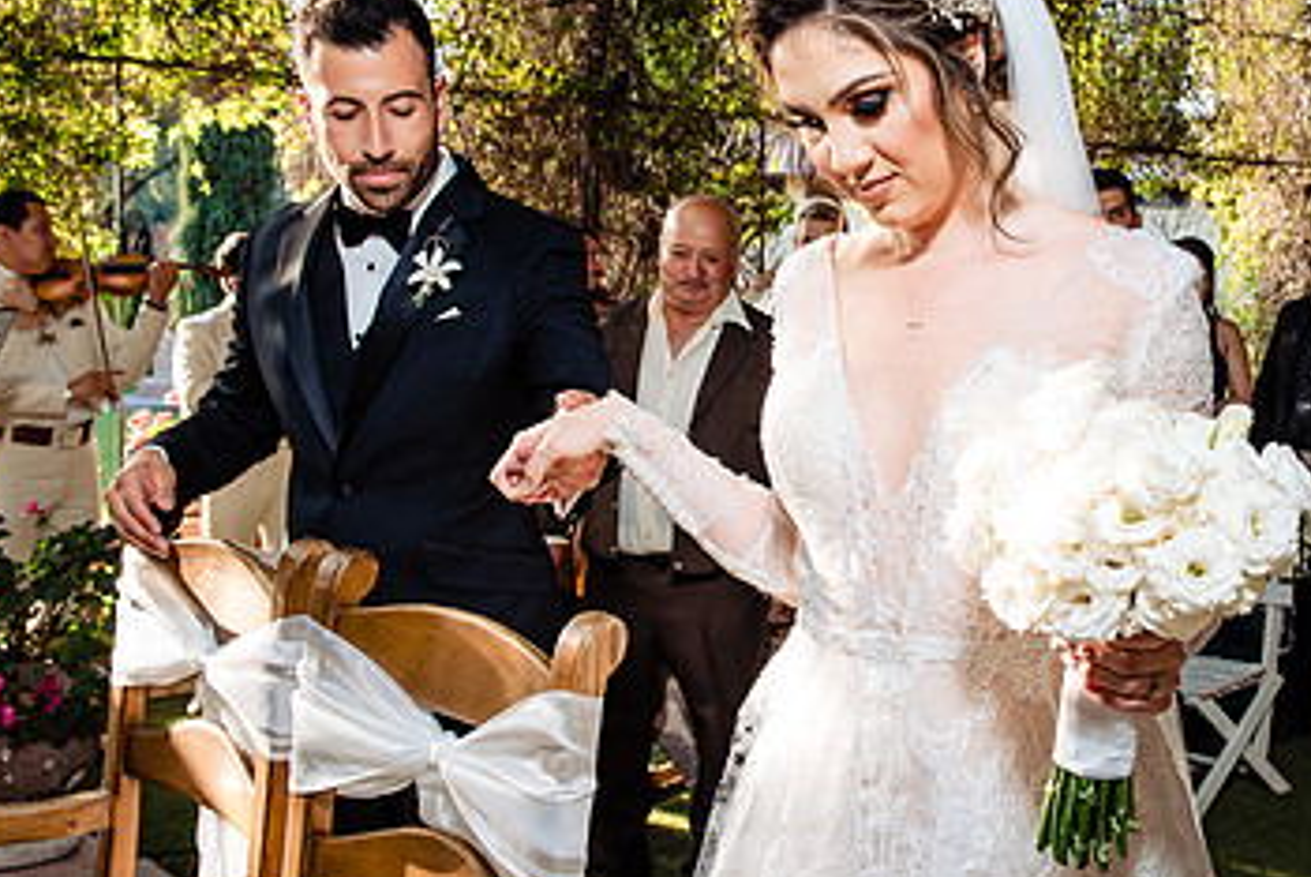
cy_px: 335
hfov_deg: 40.4
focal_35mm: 48
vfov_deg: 28.0
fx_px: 1749
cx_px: 914
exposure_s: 1/200
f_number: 7.1
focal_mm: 29
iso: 1000
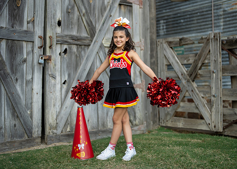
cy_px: 78
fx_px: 393
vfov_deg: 24.3
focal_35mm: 58
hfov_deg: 33.6
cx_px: 125
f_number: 1.2
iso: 125
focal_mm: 50
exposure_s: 1/2000
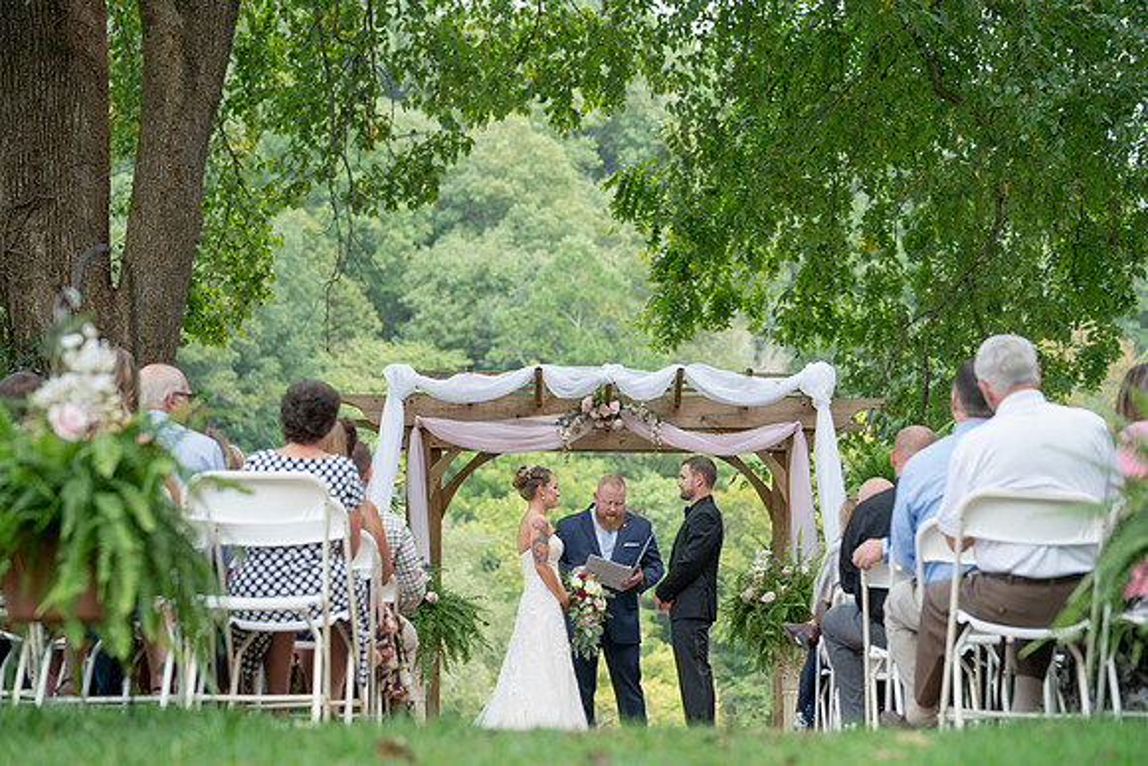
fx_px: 3477
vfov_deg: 12.6
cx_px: 574
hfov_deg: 18.8
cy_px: 383
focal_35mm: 109
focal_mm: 109
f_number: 4
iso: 250
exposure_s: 1/200
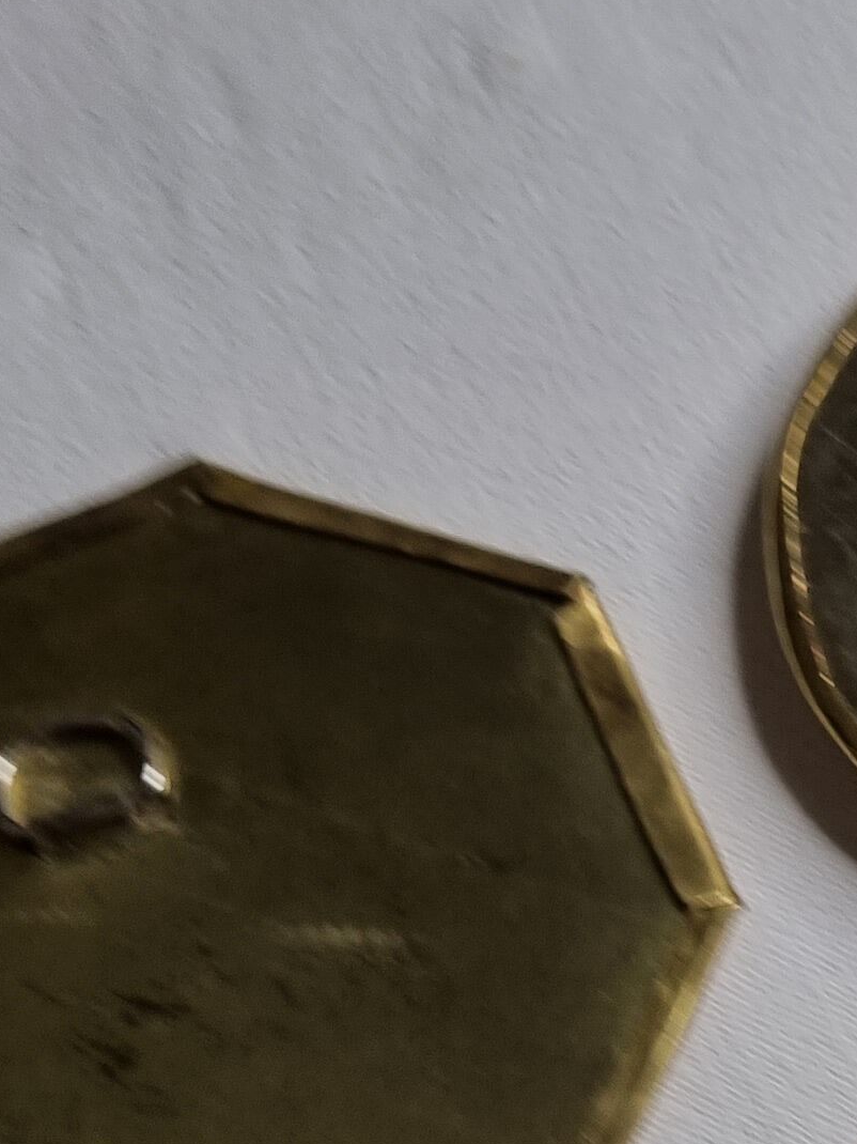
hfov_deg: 14.2
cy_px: 928
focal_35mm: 98
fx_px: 3236
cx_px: 1249
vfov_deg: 19.8
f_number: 1.8
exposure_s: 1/113
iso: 50
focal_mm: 5.4
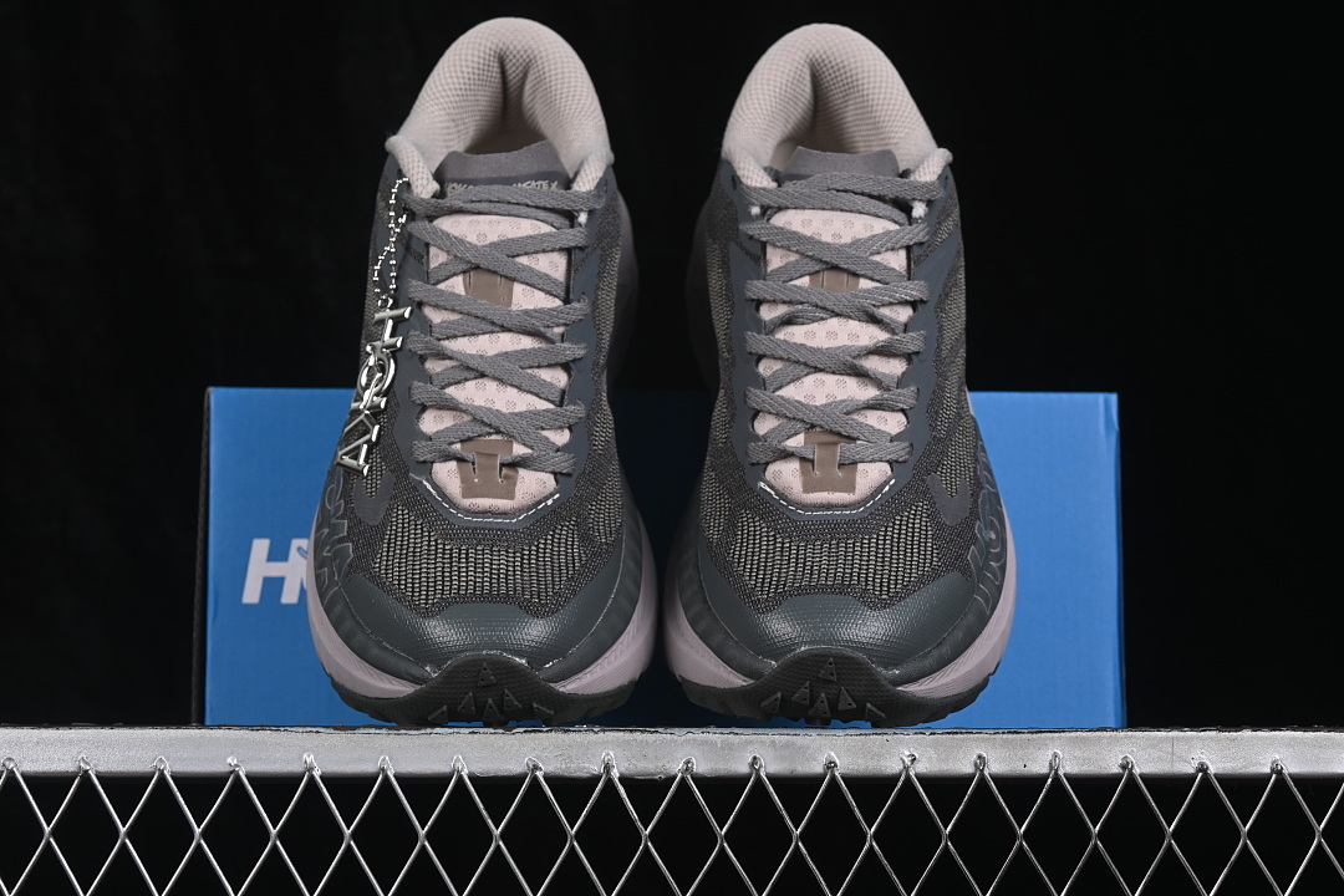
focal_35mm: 75
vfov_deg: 18.2
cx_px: 672
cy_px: 448
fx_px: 2800
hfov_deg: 27.0
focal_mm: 50
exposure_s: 1/80
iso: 160
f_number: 8
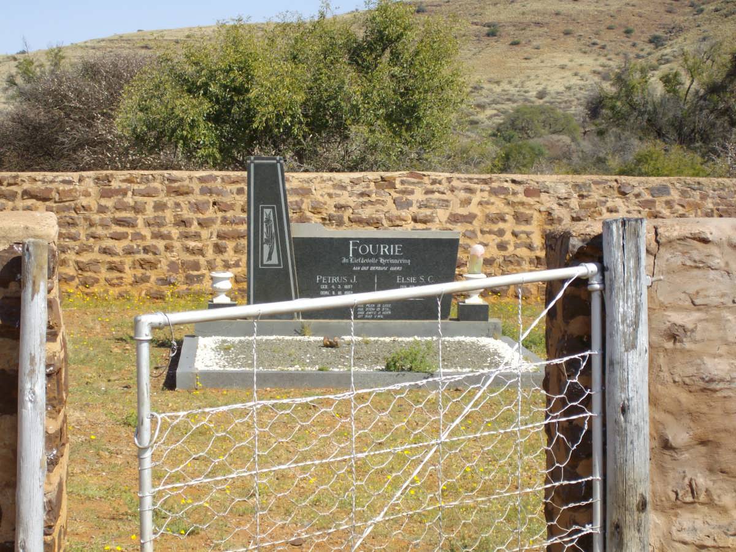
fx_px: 2296
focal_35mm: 108
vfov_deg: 13.7
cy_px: 276
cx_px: 368
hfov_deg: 18.2
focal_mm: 18
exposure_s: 1/400
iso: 80
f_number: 4.8
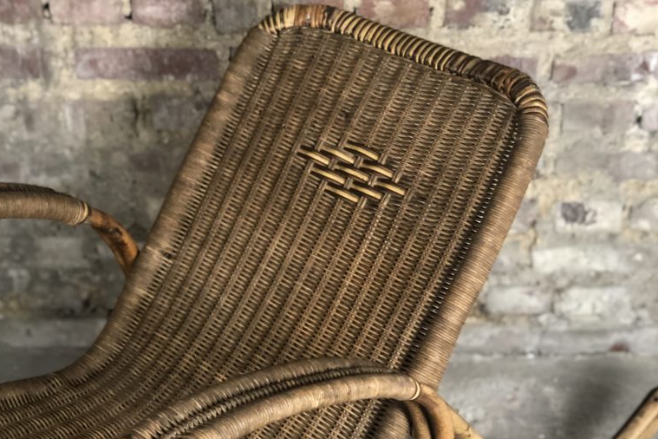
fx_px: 1334
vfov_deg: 18.5
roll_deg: +2.4
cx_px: 327
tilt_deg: -34.9
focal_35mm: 73
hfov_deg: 27.7
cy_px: 361
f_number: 2.4
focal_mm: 6
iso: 160
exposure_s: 1/25
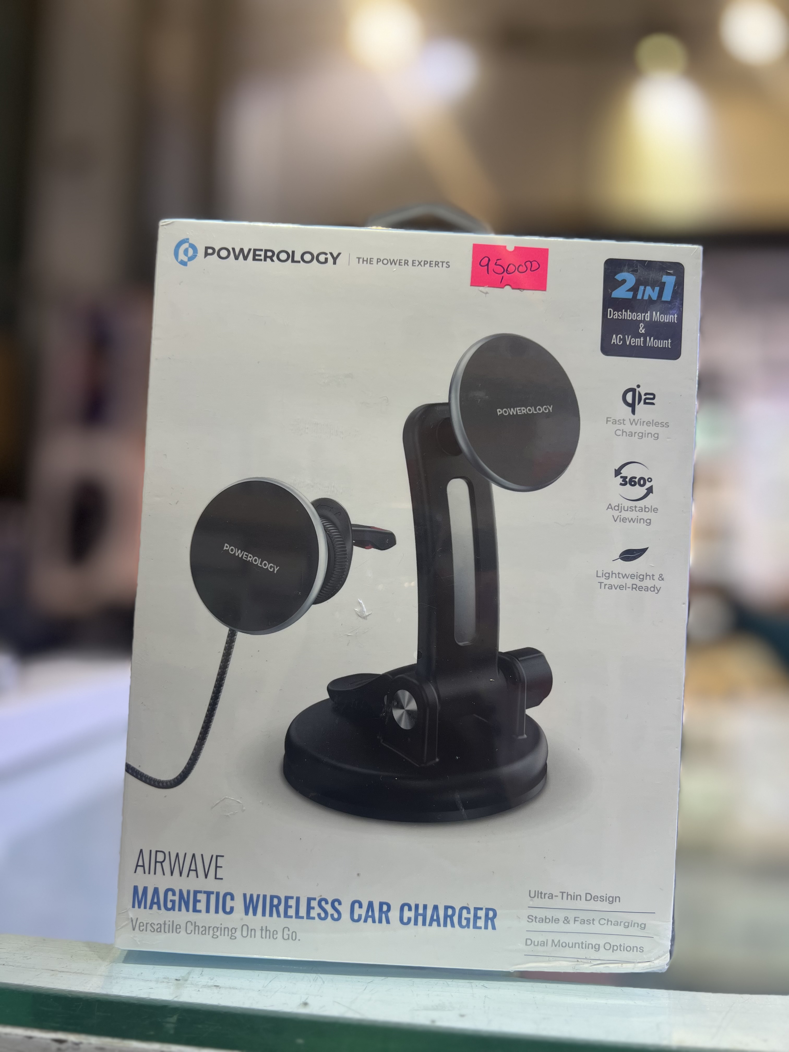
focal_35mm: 26
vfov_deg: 67.3
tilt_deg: +3.2
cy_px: 526
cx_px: 394
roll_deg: -2.5
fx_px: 790
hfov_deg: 53.1
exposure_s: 1/101
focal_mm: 5.7
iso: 32
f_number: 1.5
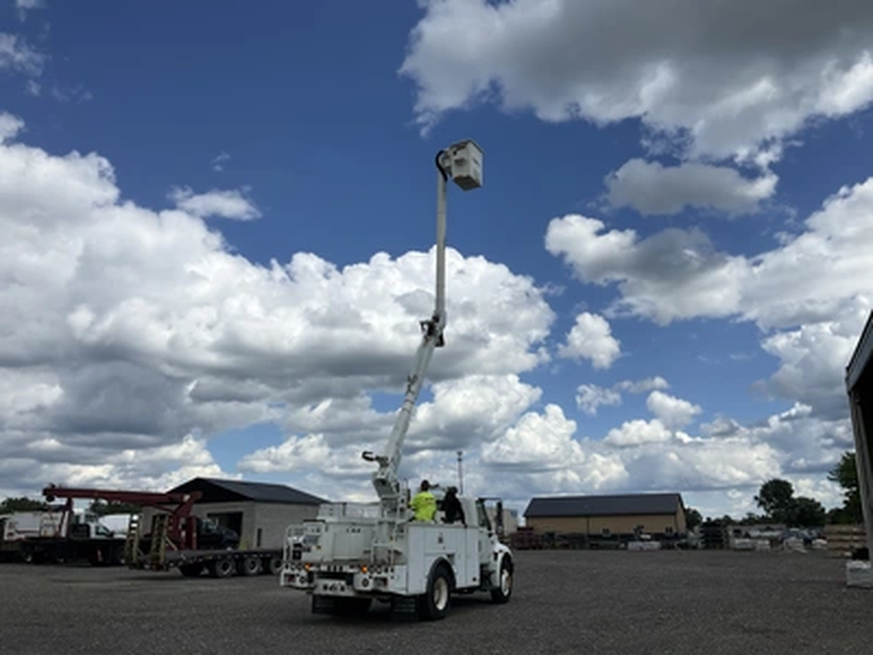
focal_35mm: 29
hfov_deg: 61.7
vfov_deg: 48.2
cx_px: 436
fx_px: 731
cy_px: 328
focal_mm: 3
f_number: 1.8
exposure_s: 1/4065
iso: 25
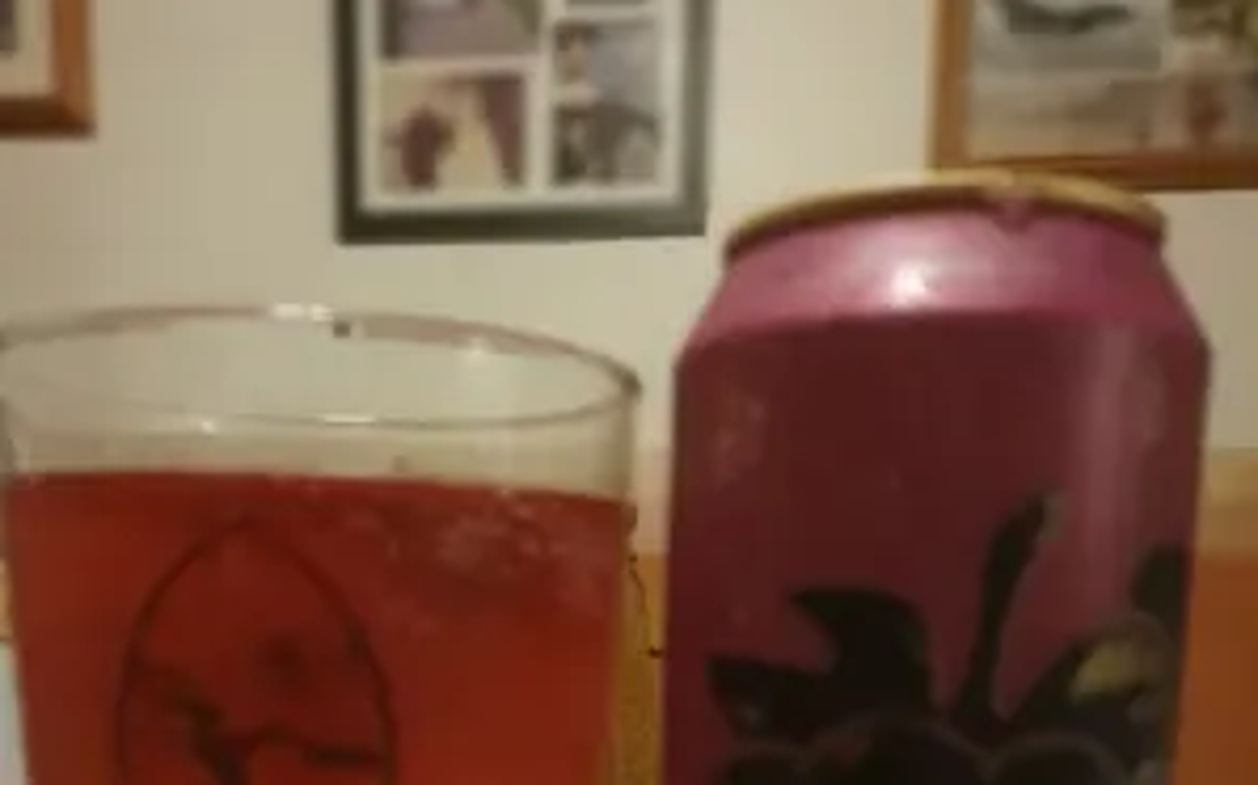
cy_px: 810
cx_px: 629
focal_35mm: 37
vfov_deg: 31.4
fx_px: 1268
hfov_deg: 52.8
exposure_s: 1/17
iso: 500
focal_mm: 4.32
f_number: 1.5
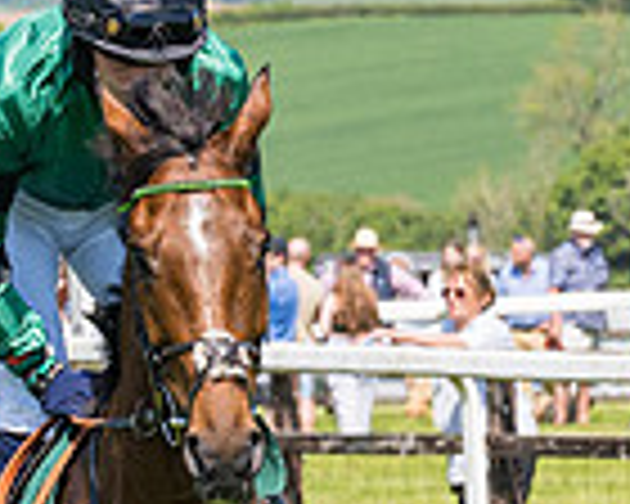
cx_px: -39
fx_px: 8894
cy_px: 468
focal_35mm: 477
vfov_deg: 3.2
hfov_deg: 4.1
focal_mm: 70
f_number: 5
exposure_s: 1/1250
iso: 200
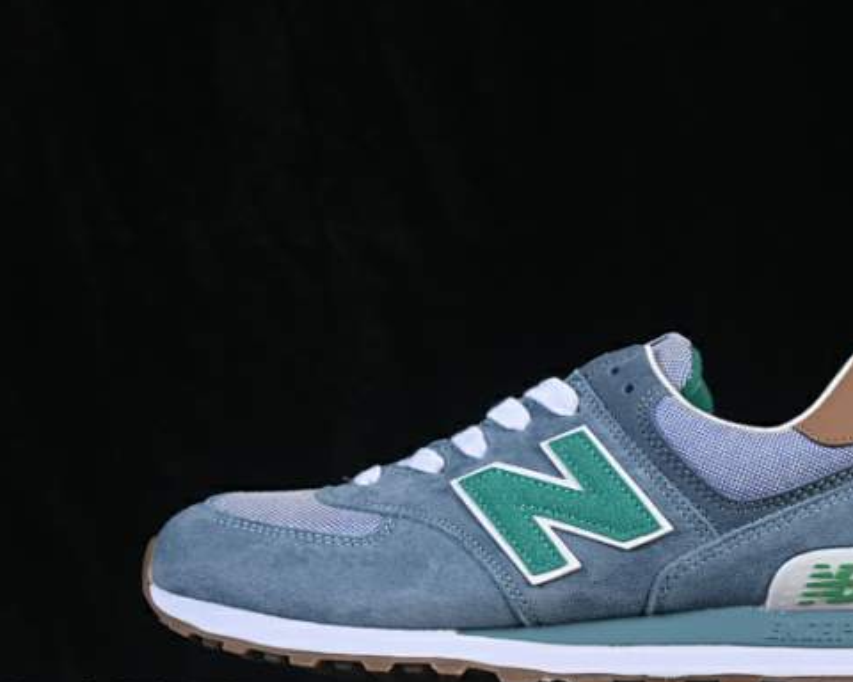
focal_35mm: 107
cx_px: 574
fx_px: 2701
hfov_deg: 17.9
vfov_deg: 14.4
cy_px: 424
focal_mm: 50
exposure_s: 1/80
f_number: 8
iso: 160
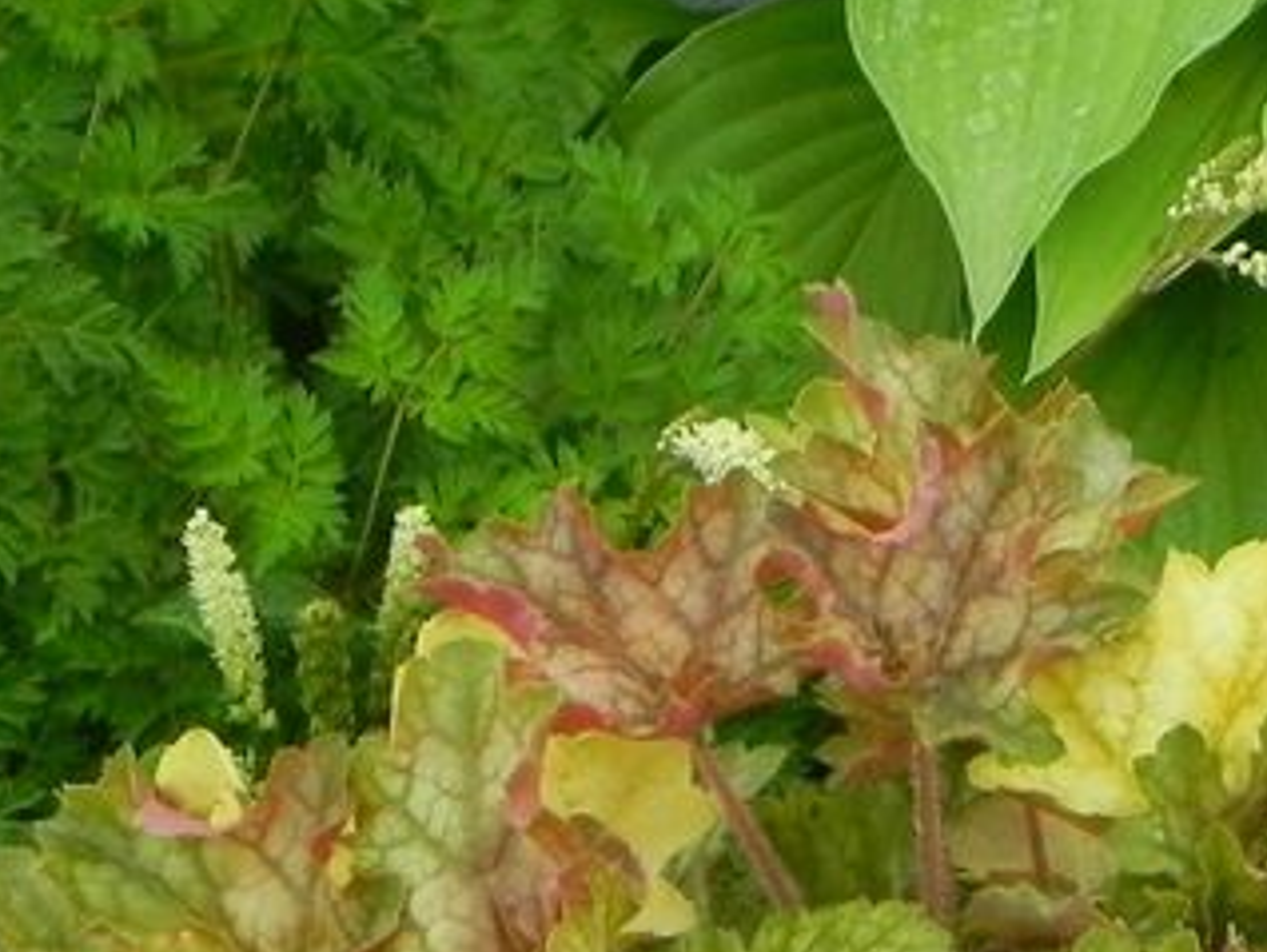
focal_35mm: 285
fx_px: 10439
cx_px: 1632
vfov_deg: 5.2
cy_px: 1378
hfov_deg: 6.9
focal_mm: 15.1
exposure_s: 1/250
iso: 160
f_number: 5
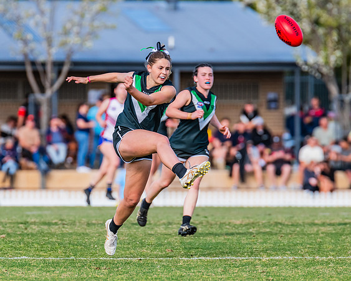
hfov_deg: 3.1
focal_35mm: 628
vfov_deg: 2.5
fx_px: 6518
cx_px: 111
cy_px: 165
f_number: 6.3
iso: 800
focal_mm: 420
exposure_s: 1/1600
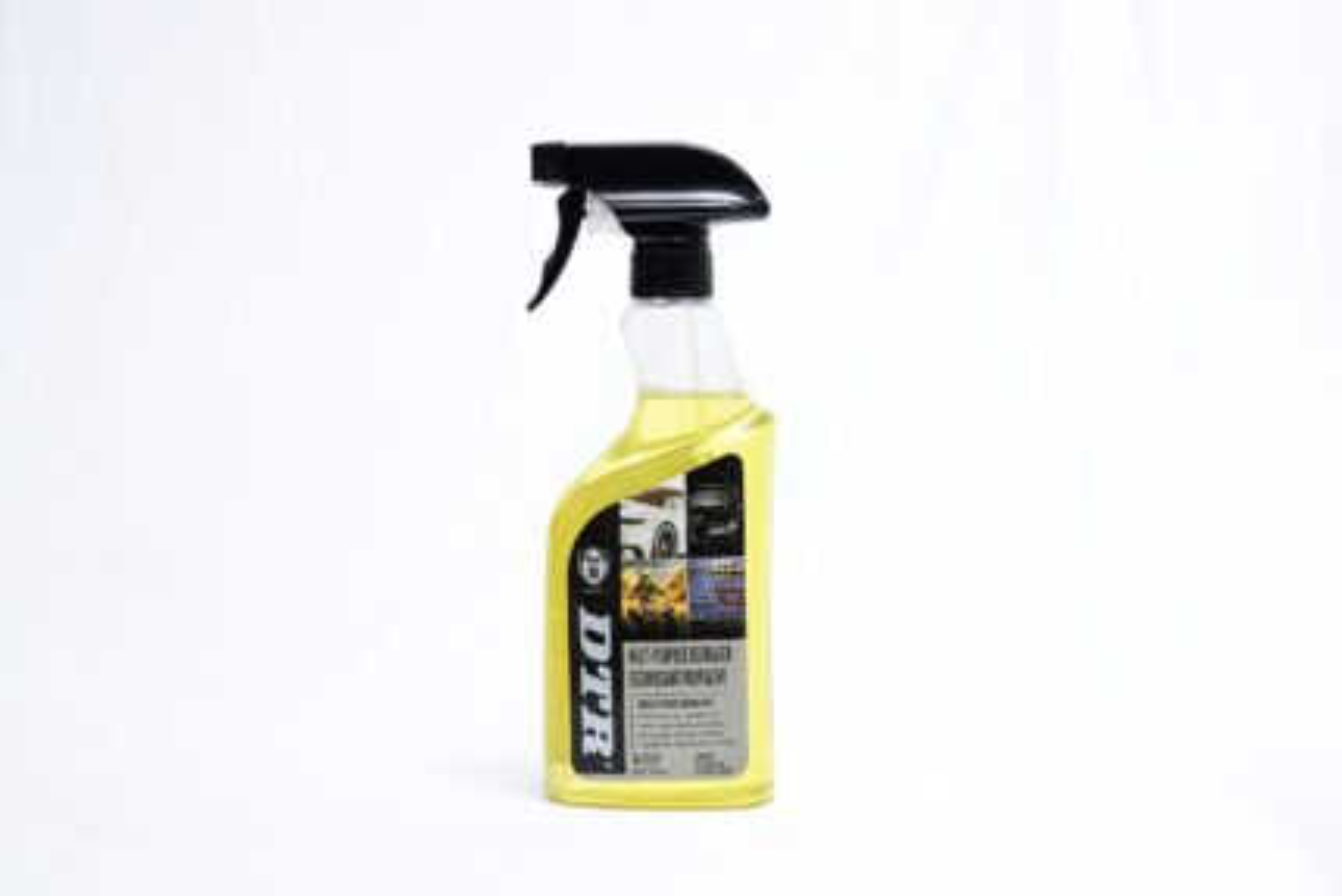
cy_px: 448
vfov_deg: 25.5
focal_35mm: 53
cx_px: 671
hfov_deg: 37.5
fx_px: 1976
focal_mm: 53
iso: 3200
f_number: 8
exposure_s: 1/250
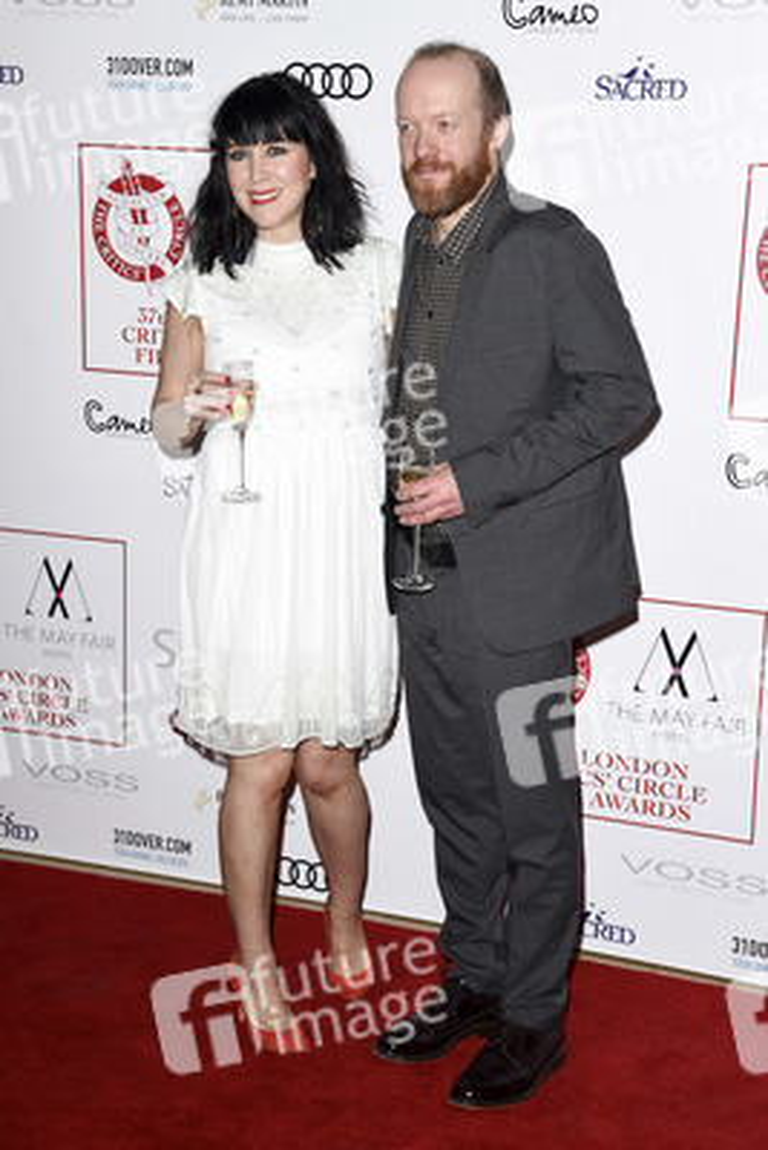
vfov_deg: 36.2
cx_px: 384
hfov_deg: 24.6
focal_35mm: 55
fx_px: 1758
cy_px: 575
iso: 1000
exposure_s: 1/250
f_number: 5.6
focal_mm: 55
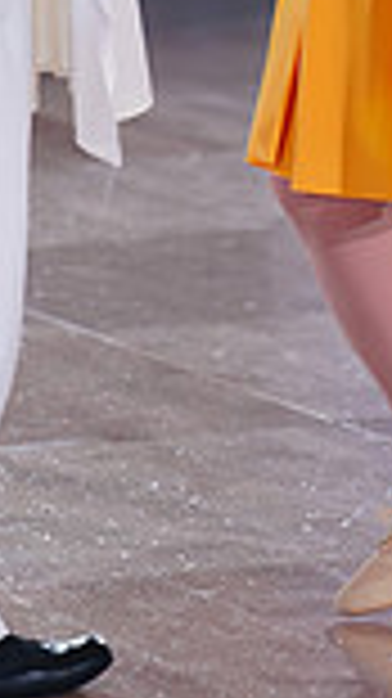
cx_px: 250
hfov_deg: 3.1
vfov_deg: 5.4
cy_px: -338
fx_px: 7274
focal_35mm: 393
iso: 500
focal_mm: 100
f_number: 2.8
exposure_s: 1/250
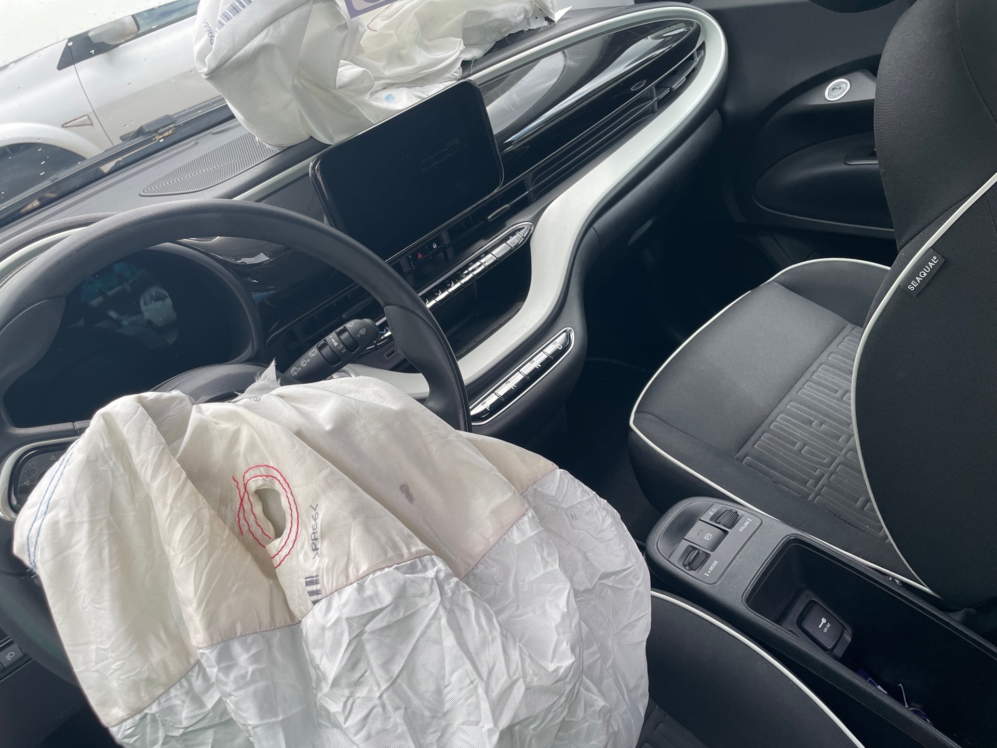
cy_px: 374
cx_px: 498
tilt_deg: -33.9
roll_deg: +15.7
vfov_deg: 53.1
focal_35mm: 26
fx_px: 749
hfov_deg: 67.3
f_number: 1.6
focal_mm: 4.2
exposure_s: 1/322
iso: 32
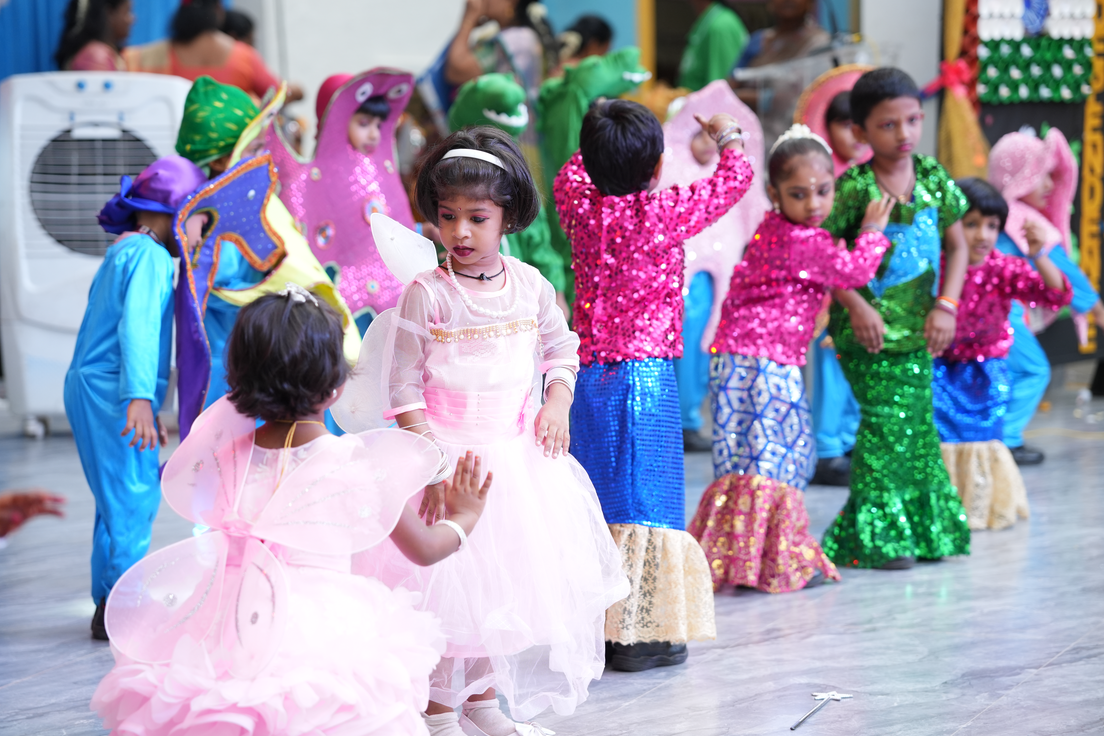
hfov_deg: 18.1
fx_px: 3465
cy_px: 360
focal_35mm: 113
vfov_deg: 12.1
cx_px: 551
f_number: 3.5
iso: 640
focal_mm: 105
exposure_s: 1/640
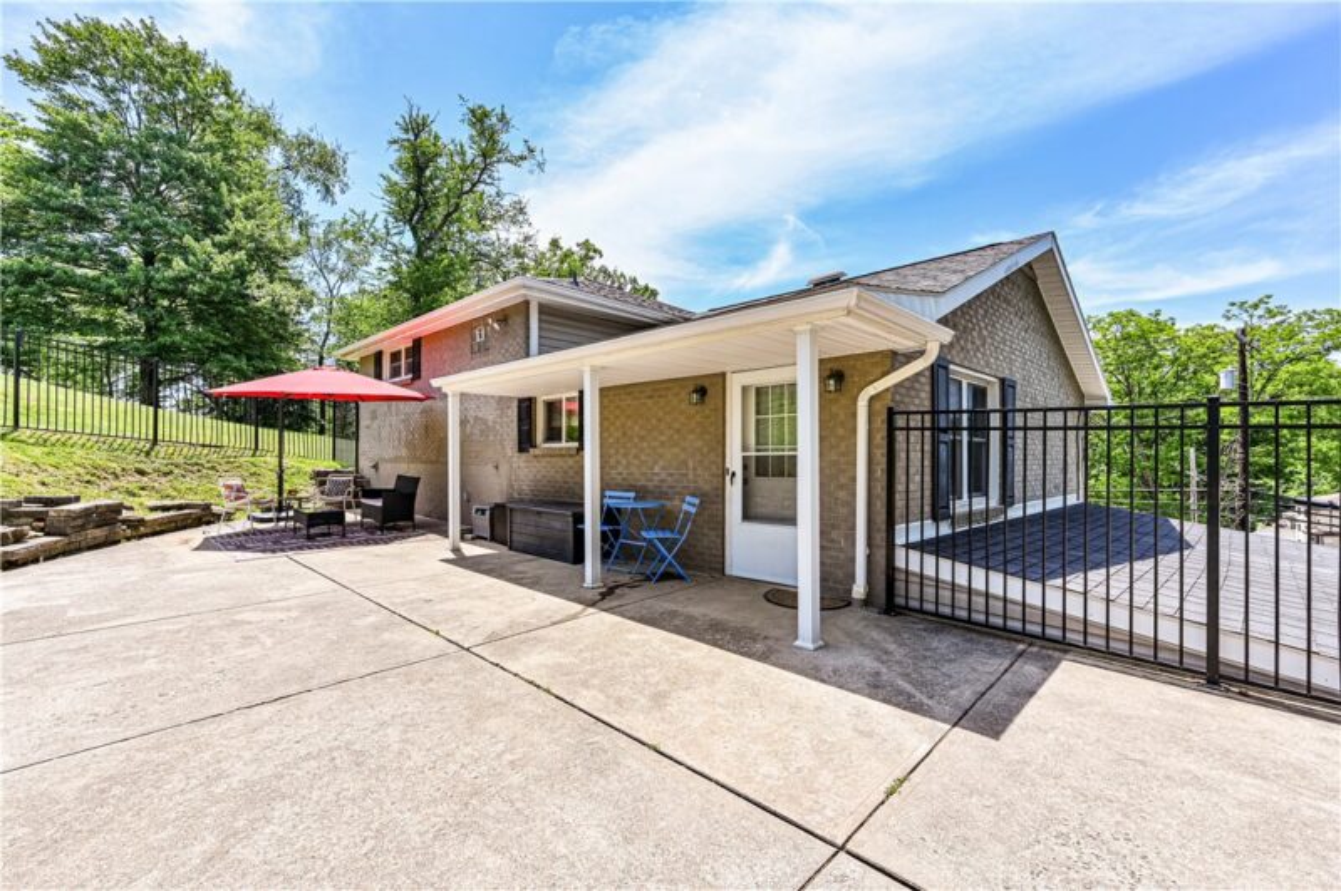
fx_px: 577
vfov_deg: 75.4
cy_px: 446
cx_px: 670
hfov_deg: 98.6
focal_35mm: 16
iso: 100
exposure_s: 1/100
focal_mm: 15.5
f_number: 9
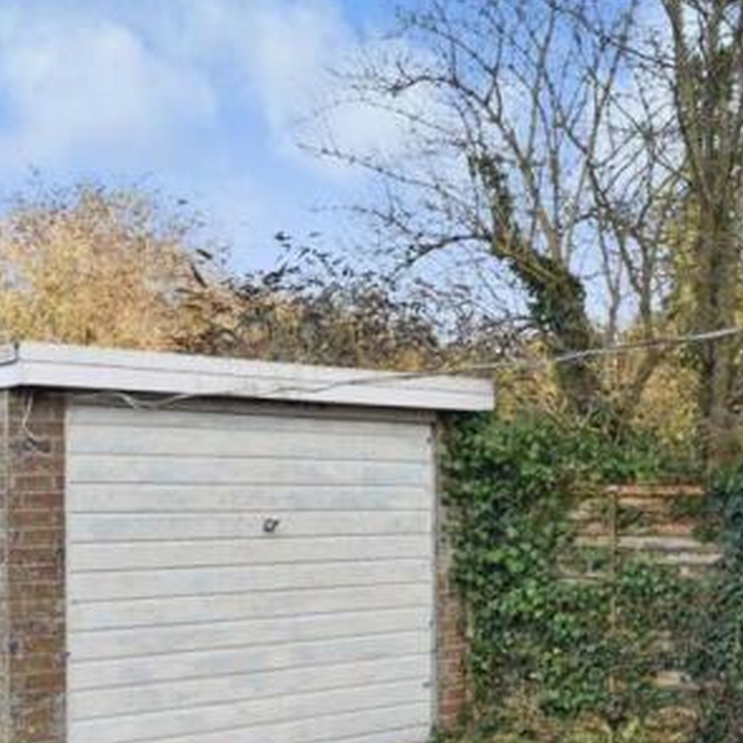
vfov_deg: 33.0
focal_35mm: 51
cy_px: 518
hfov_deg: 33.3
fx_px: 1238
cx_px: 456
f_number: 10
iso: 400
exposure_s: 1/250
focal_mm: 18
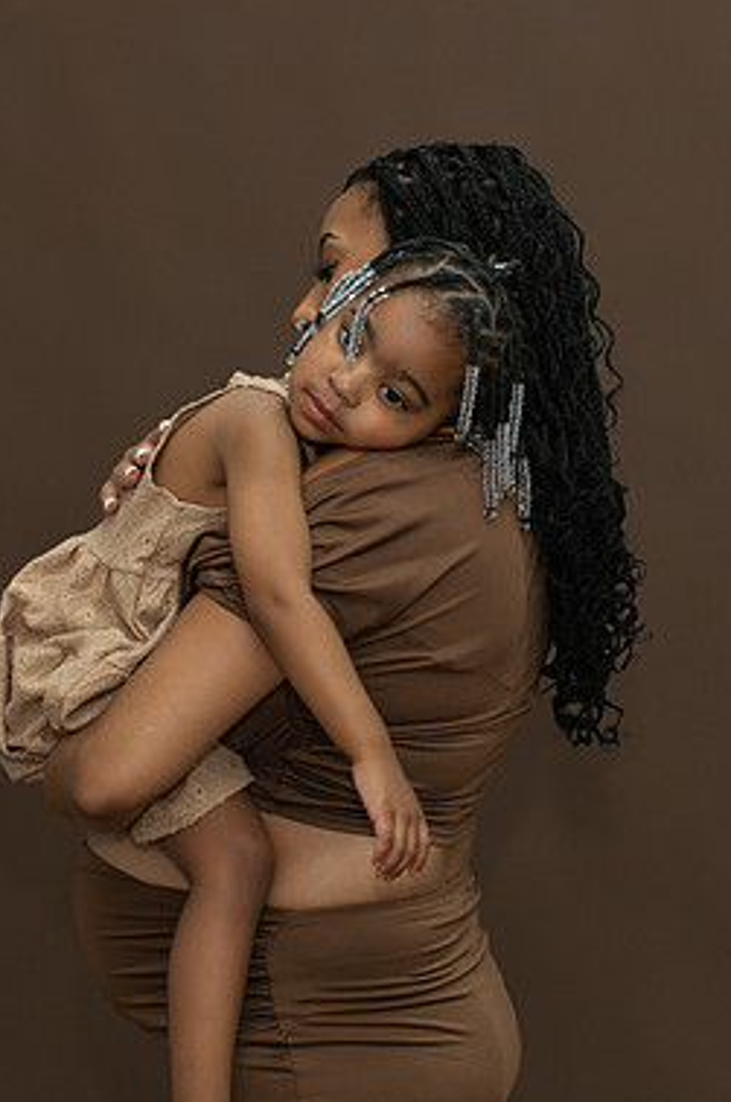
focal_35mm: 92
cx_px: 473
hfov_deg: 14.8
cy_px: 534
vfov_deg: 22.2
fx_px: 2810
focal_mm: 35
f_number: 5
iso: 1000
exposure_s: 1/200
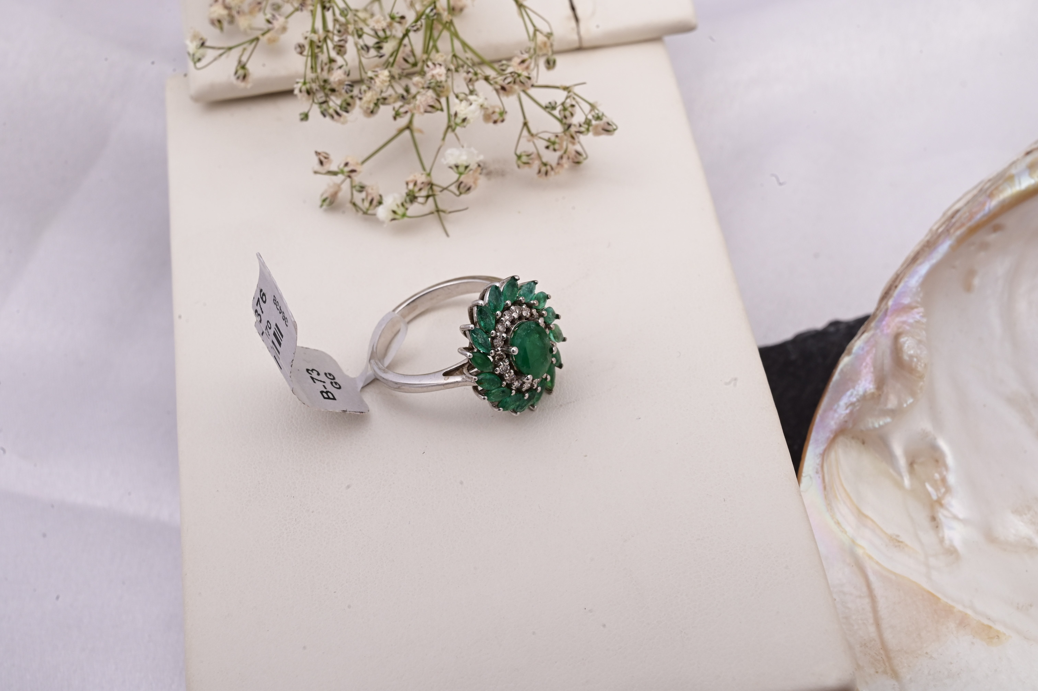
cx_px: 519
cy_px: 346
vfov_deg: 19.4
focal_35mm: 70
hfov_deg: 28.9
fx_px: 2017
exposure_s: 1/80
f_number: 20
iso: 640
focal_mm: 70
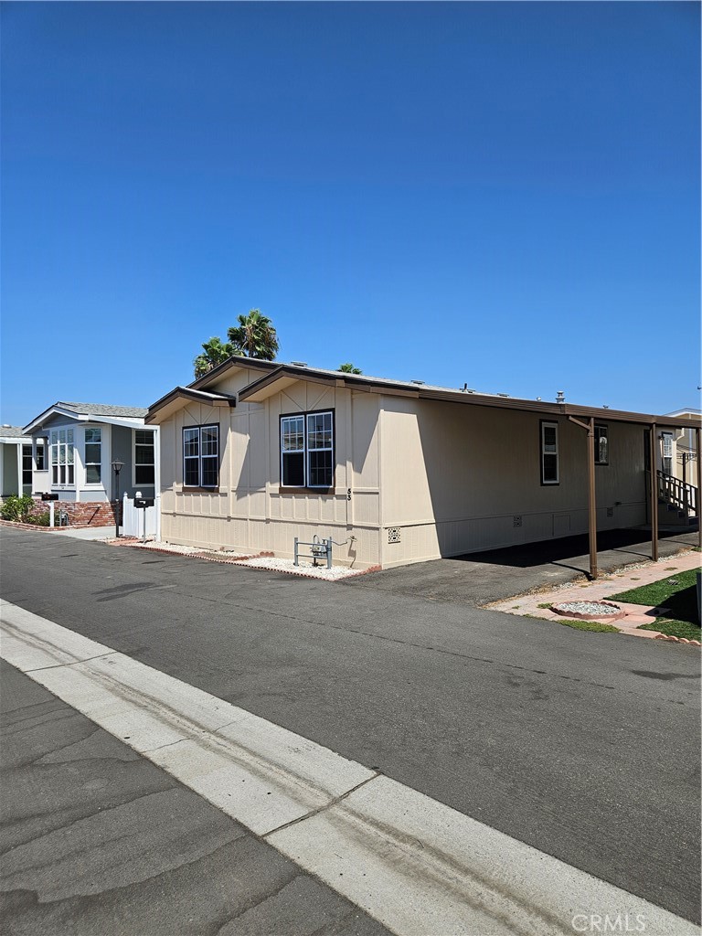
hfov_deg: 58.9
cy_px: 468
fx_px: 622
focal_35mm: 23
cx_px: 351
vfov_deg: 73.9
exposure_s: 1/2517
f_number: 1.8
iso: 25
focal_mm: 5.4
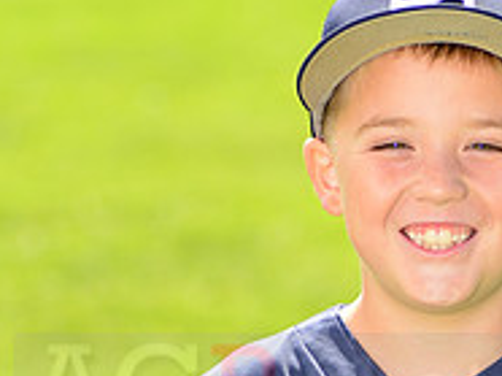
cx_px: 495
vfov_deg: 3.7
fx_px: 5866
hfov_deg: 4.9
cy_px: 371
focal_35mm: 405
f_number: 5
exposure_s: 1/250
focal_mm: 135
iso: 100
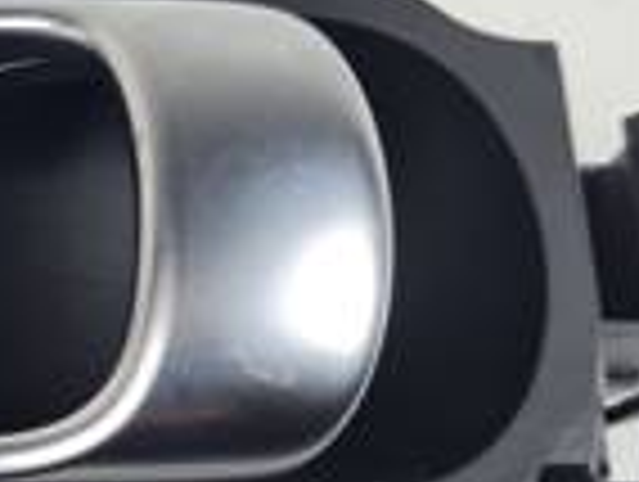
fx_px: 1350
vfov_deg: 20.1
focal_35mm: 73
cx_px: -94
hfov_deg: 24.5
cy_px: 365
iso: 50
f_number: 1.8
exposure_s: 1/221
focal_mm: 5.4
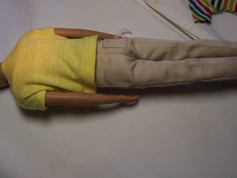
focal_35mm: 37
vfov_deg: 38.7
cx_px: 118
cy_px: 89
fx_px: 253
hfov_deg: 50.1
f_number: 2.8
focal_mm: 5.6
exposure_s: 1/90
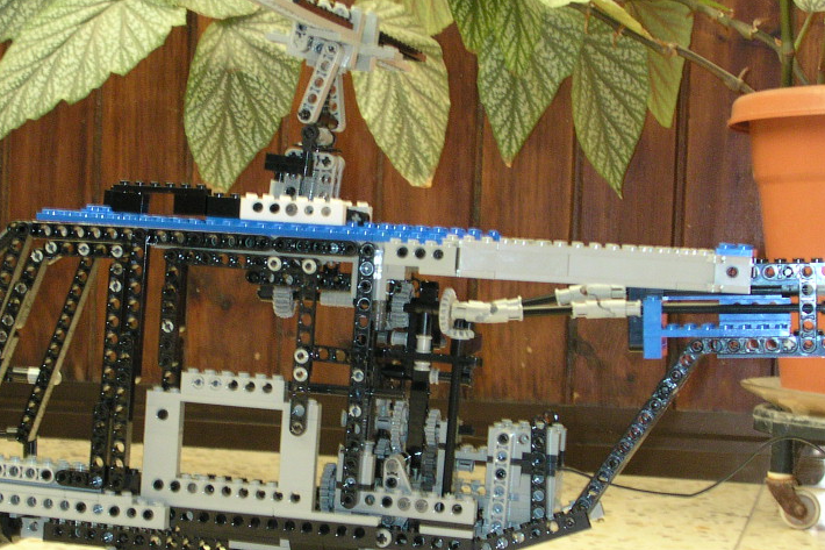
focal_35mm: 96
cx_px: 308
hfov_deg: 21.2
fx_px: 2199
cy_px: 378
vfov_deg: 14.2
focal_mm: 9.7
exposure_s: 1/3.6
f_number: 3.5
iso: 200
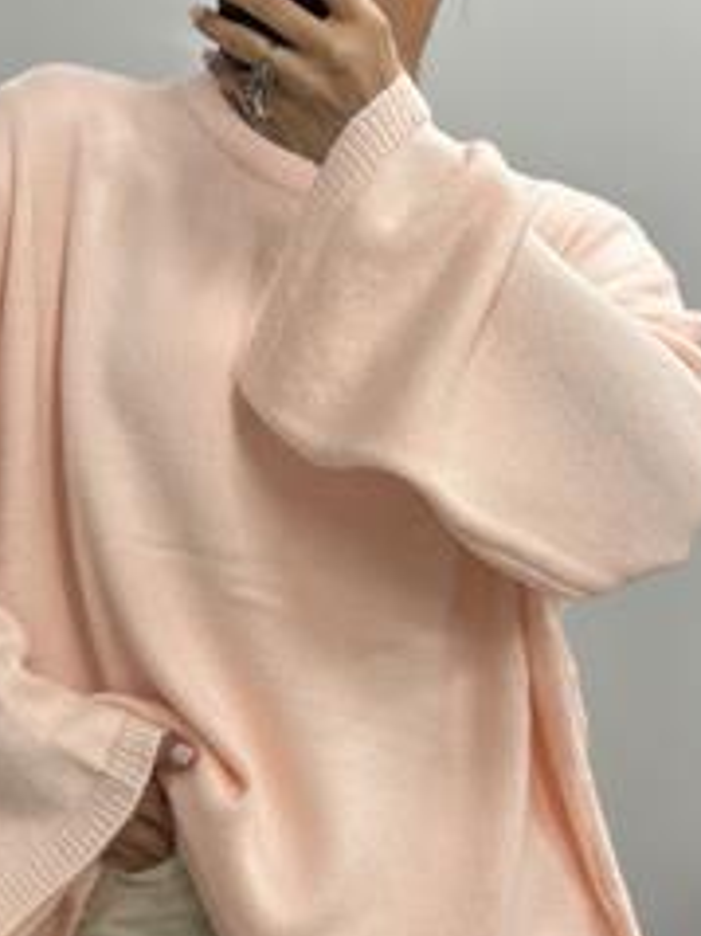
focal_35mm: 83
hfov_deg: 17.7
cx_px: 231
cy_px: 554
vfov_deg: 23.5
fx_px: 2243
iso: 100
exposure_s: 1/50
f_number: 1.78
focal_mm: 6.86
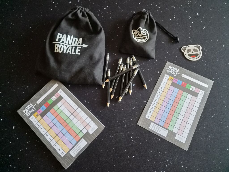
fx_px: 152
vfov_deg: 58.9
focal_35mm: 23
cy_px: 86
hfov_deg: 73.9
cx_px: 114
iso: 1600
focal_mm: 5.4
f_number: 1.8
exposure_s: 1/100
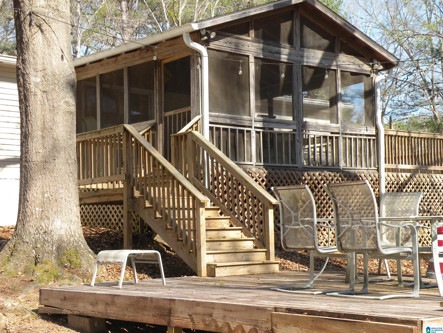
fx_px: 717
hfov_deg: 34.3
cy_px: 166
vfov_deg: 26.1
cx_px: 222
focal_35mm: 56
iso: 64
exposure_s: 1/120
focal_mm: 9.8
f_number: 5
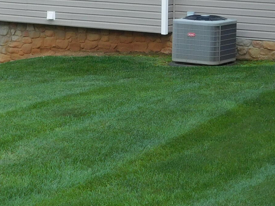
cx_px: 147
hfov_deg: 16.4
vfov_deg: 12.3
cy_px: 43
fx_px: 953
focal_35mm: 120
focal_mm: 6.3
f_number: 3.5
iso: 125
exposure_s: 1/320
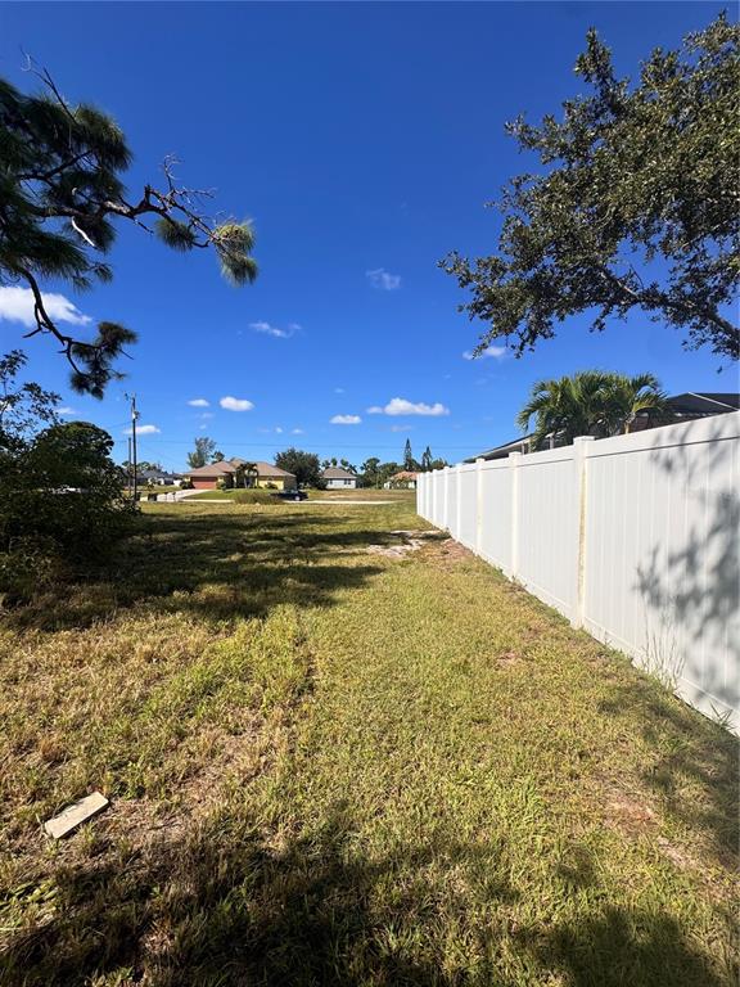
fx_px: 399
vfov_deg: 102.1
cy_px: 494
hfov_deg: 85.7
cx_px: 370
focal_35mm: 14
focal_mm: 2.22
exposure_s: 1/2985
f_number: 2.2
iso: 50
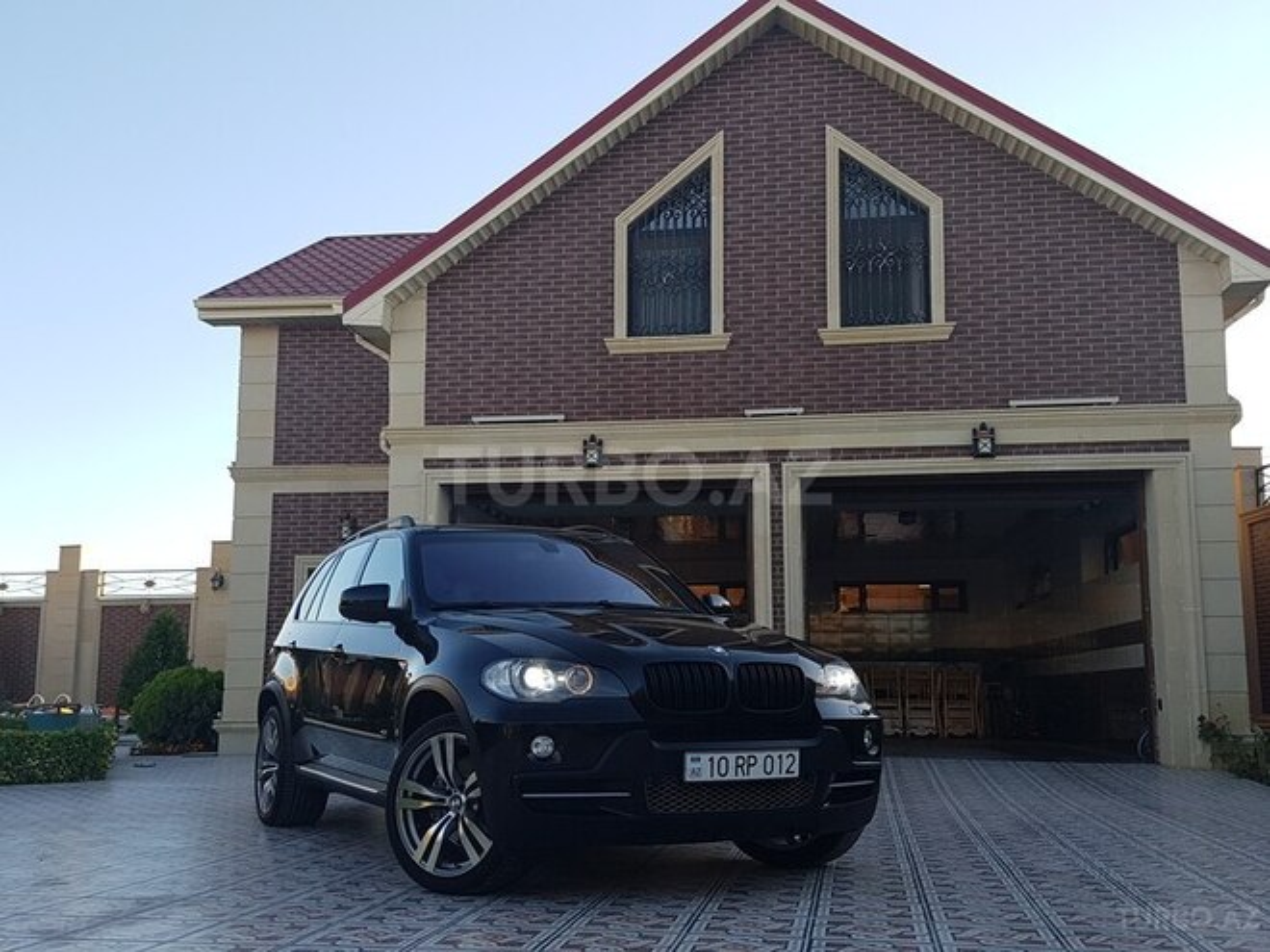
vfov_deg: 53.1
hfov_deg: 67.3
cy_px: 476
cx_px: 635
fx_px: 954
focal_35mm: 26
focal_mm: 4.2
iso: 50
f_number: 1.7
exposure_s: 1/704
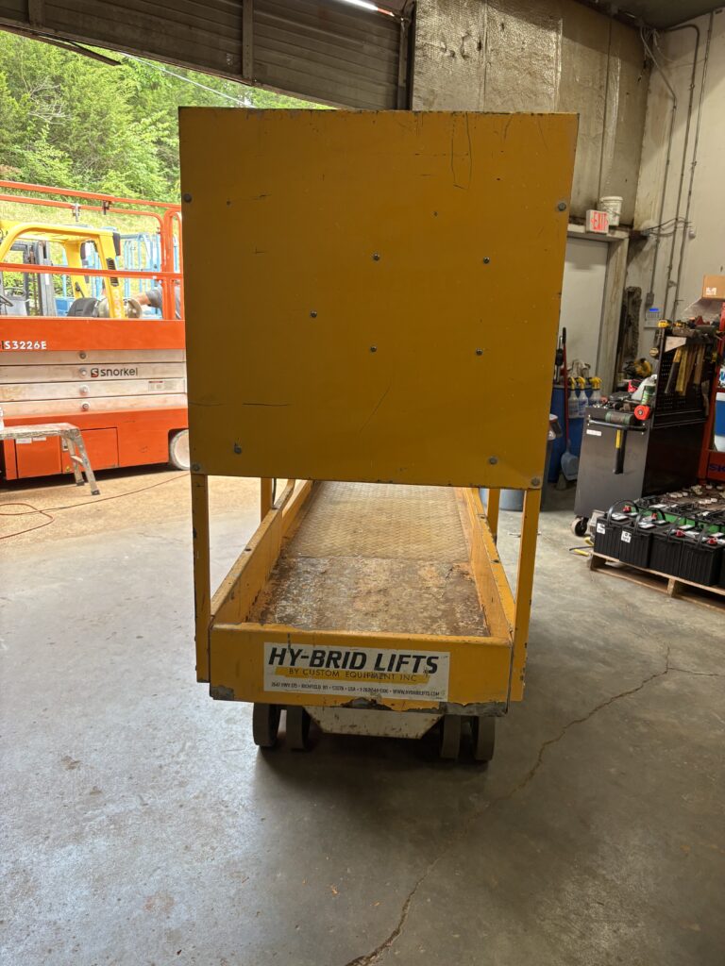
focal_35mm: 26
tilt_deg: -12.4
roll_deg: -2.5
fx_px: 726
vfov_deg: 67.3
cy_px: 483
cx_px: 362
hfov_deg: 53.1
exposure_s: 1/120
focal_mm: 5.96
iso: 100
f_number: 1.6
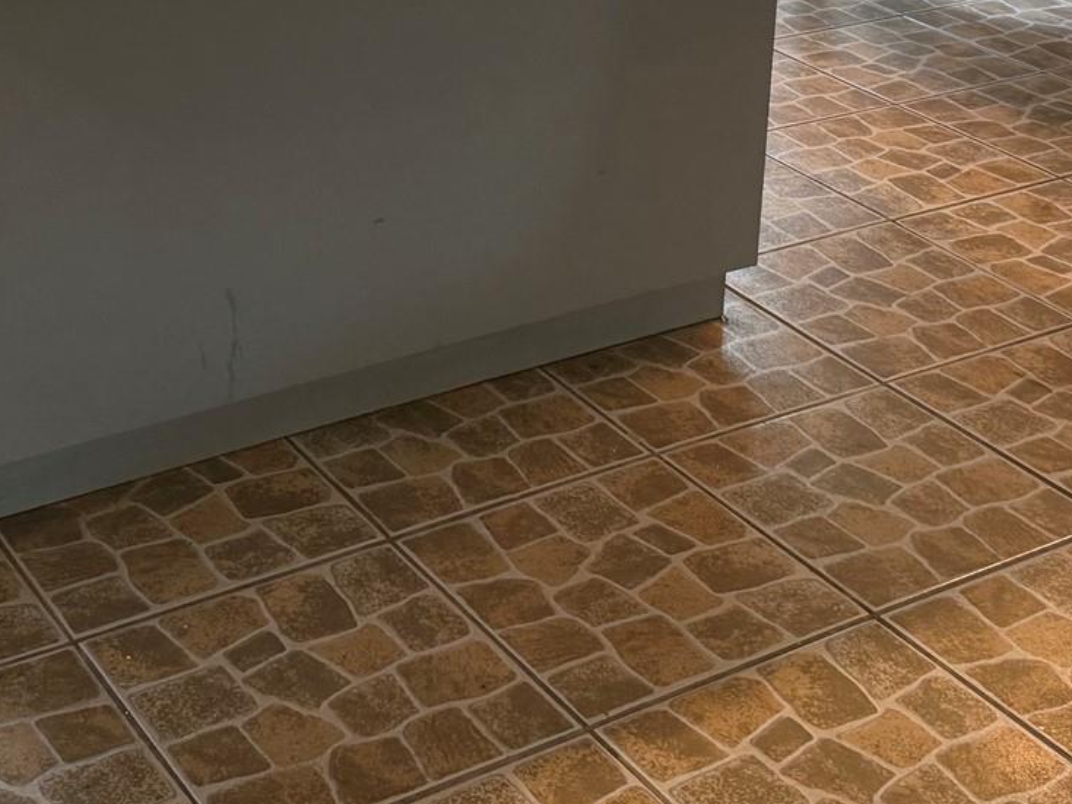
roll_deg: -1.1
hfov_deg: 28.9
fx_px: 2074
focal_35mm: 67
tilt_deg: -14.5
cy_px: -121
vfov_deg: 20.7
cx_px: 462
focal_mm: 6.76
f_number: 1.78
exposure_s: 1/120
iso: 320
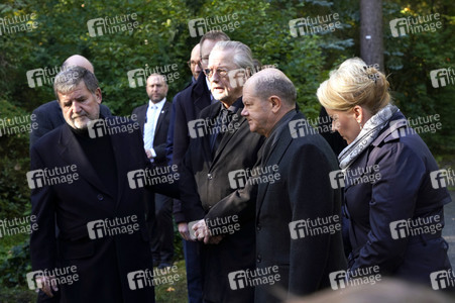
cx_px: 228
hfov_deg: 31.9
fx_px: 796
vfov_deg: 21.5
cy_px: 152
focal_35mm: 63
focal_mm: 63
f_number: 5.6
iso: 640
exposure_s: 1/160
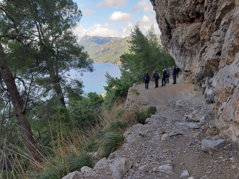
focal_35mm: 27
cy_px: 90
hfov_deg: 65.3
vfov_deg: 51.4
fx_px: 186
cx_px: 120
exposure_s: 1/224
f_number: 1.7
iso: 40
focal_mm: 3.93
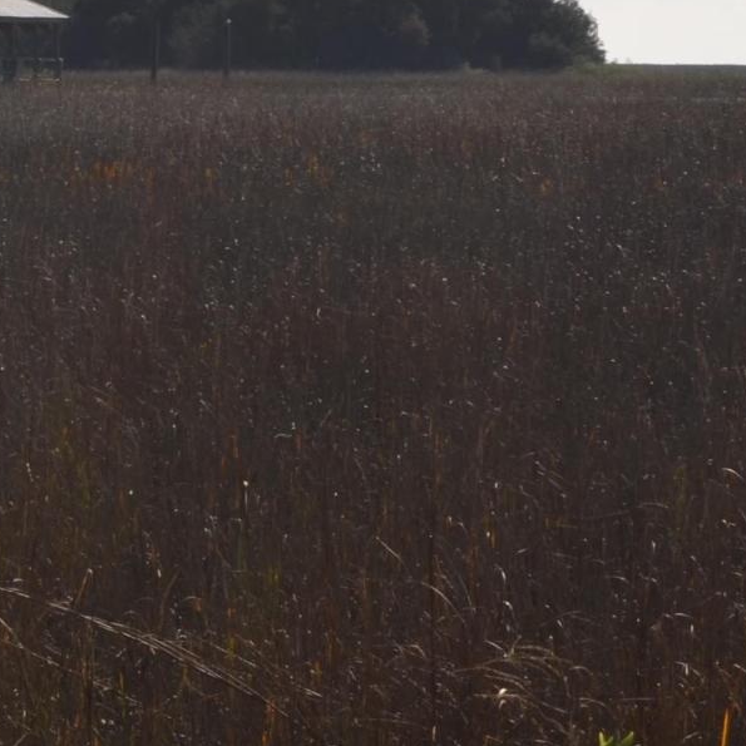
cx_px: -184
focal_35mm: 231
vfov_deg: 7.5
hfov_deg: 7.5
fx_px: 5632
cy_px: -12
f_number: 14
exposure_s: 1/200
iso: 100
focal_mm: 36
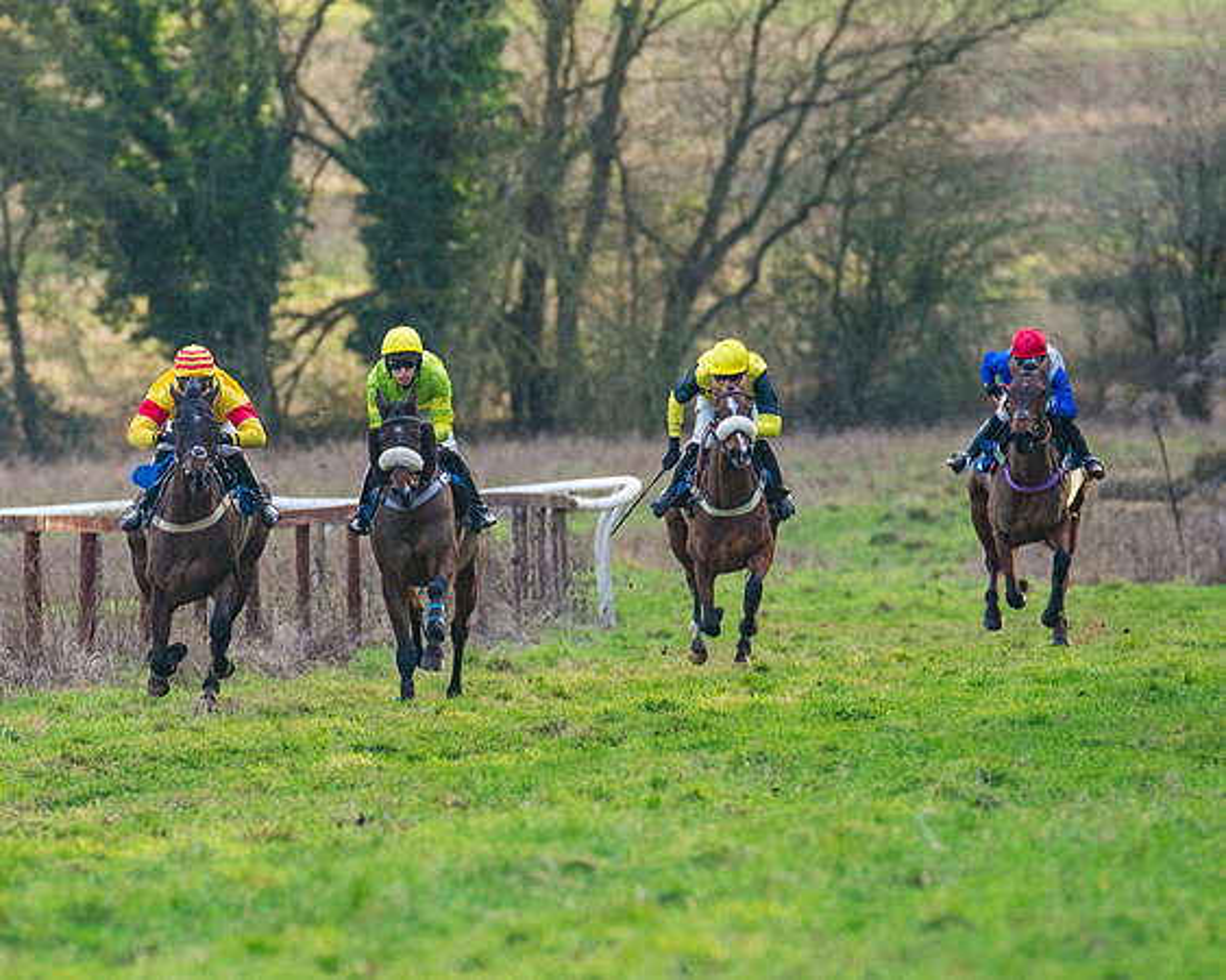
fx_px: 22901
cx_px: 426
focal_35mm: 631
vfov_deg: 2.5
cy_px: 484
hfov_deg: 3.1
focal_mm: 300
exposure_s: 1/1250
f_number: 4
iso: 1000
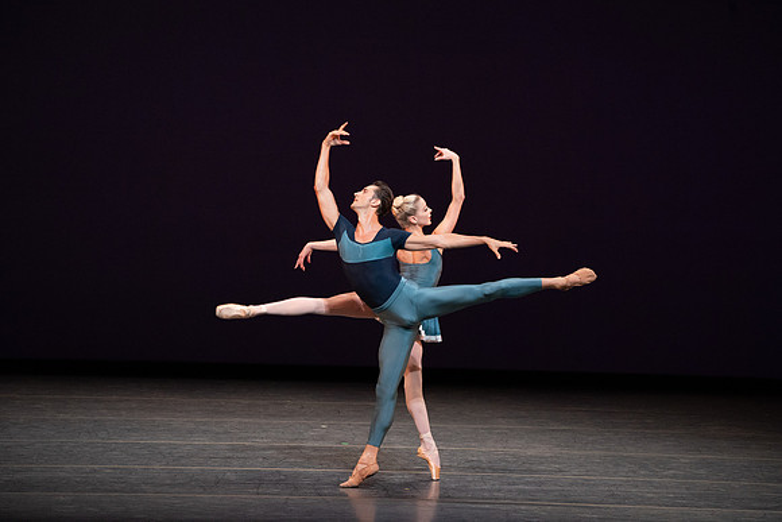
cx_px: 391
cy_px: 261
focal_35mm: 276
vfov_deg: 5.0
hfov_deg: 7.5
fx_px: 5996
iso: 5000
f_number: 8
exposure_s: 1/400
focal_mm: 276
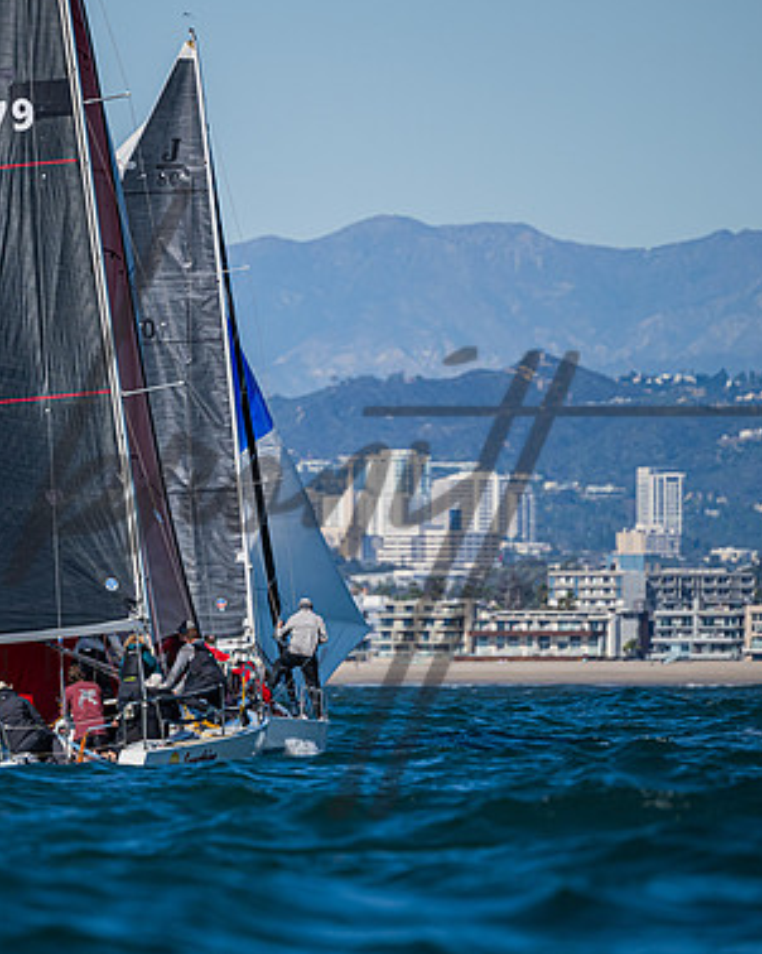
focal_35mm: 585
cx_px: 235
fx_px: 16505
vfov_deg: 3.3
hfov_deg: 2.6
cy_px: 448
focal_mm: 340
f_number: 5.6
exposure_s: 1/4000
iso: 400
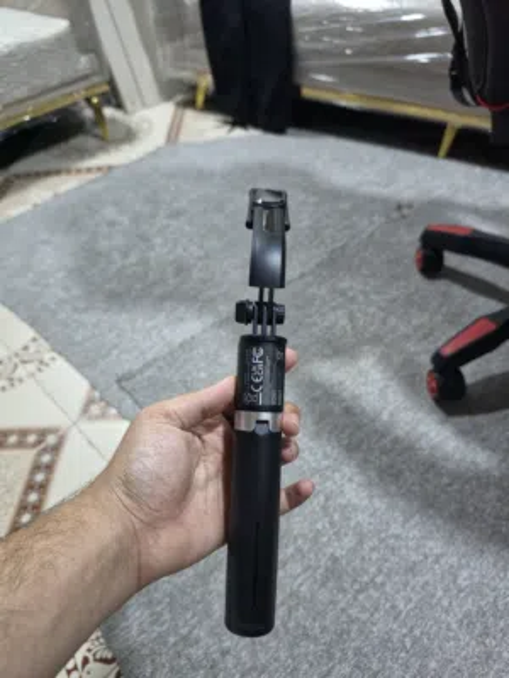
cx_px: 254
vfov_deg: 73.9
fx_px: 451
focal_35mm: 23
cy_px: 339
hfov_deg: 58.9
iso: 1000
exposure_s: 1/100
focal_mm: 6.5
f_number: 1.4
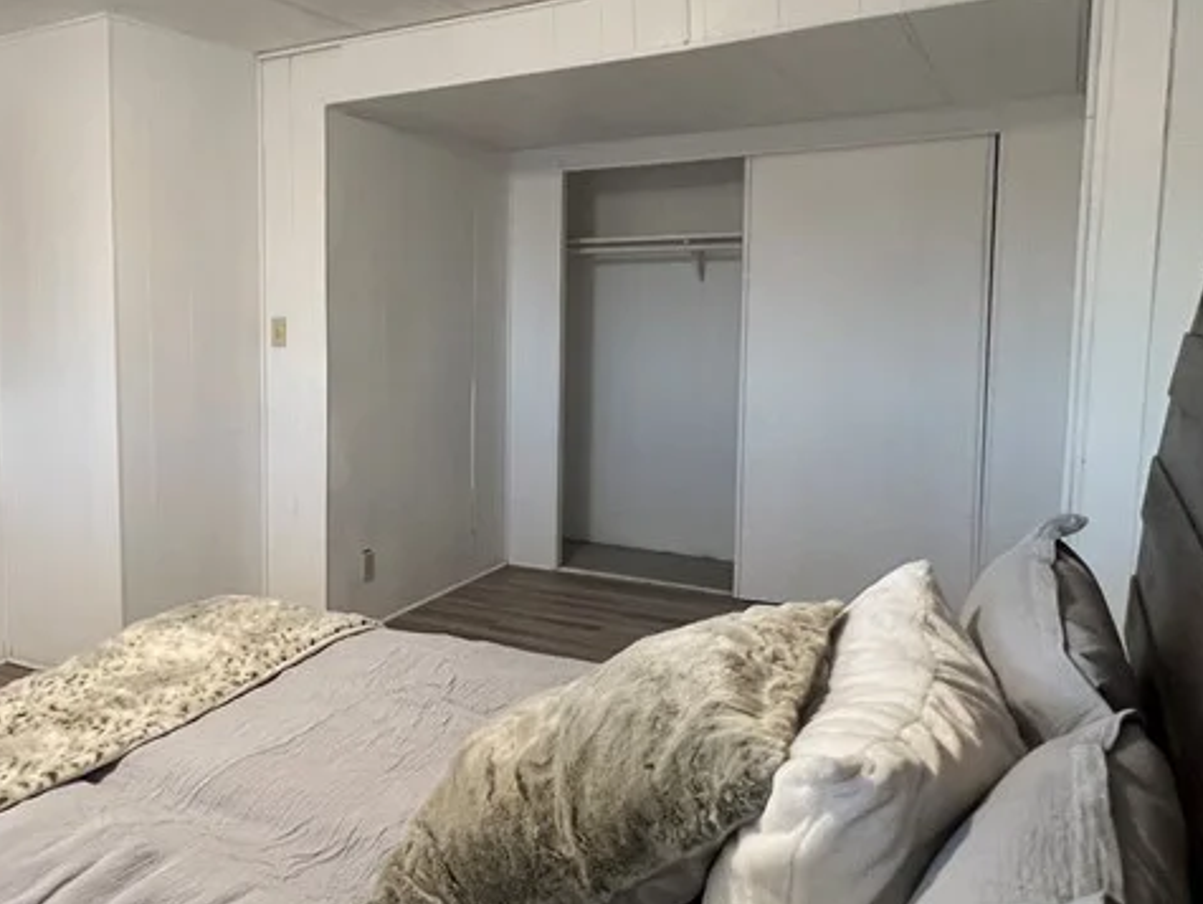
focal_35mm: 28
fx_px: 974
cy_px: 392
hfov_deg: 60.5
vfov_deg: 49.7
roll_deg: +0.5
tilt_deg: -6.5
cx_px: 327
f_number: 1.8
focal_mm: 1.57
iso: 250
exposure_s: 1/60
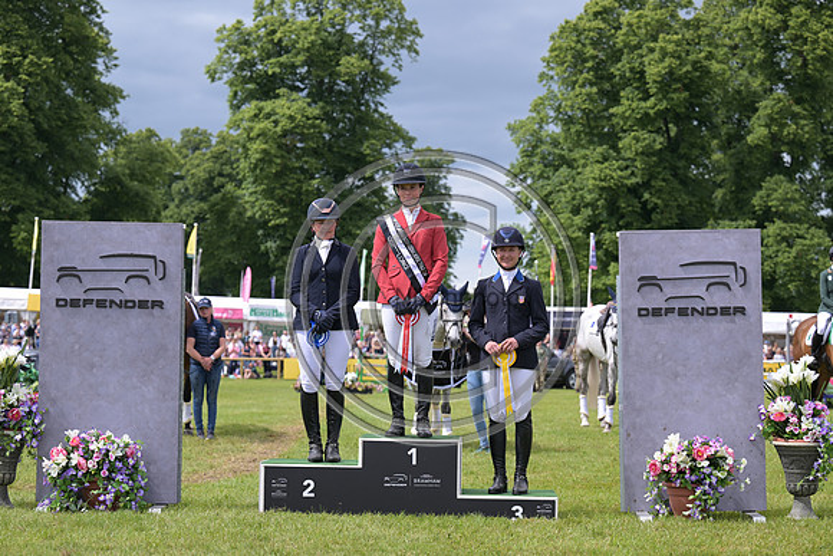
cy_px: 278
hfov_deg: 25.4
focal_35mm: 80
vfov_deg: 17.1
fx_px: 1851
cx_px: 416
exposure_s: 1/1250
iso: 200
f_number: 4.5
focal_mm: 80
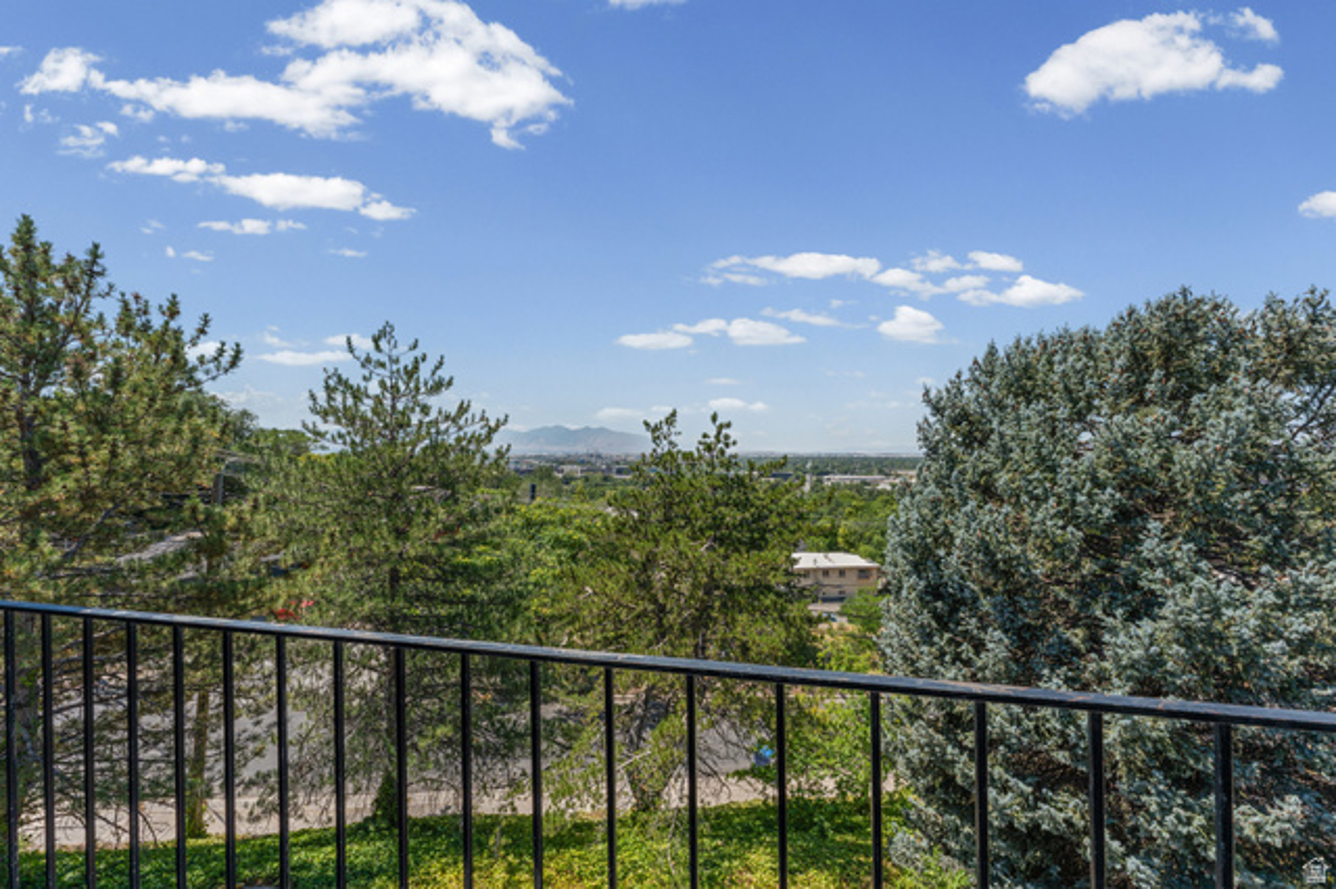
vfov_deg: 81.1
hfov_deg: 104.3
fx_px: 519
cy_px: 444
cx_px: 668
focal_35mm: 14
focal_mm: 14
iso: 250
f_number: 9
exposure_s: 1/400
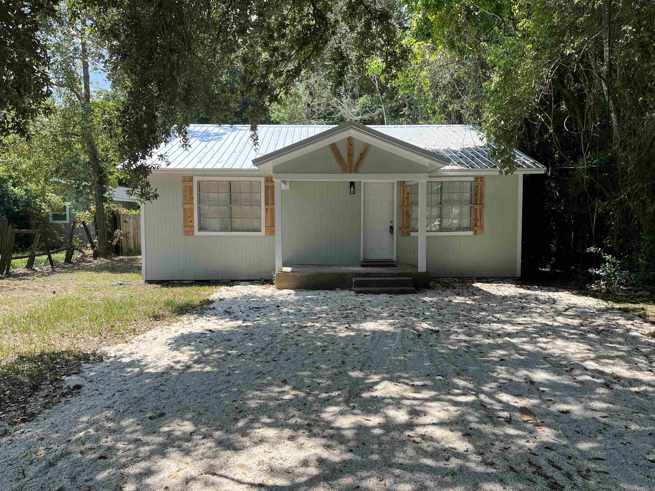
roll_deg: +0.7
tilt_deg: -4.8
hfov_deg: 67.3
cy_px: 246
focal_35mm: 26
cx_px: 328
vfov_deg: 53.1
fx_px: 492
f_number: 1.6
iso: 50
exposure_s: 1/1036
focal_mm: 5.1
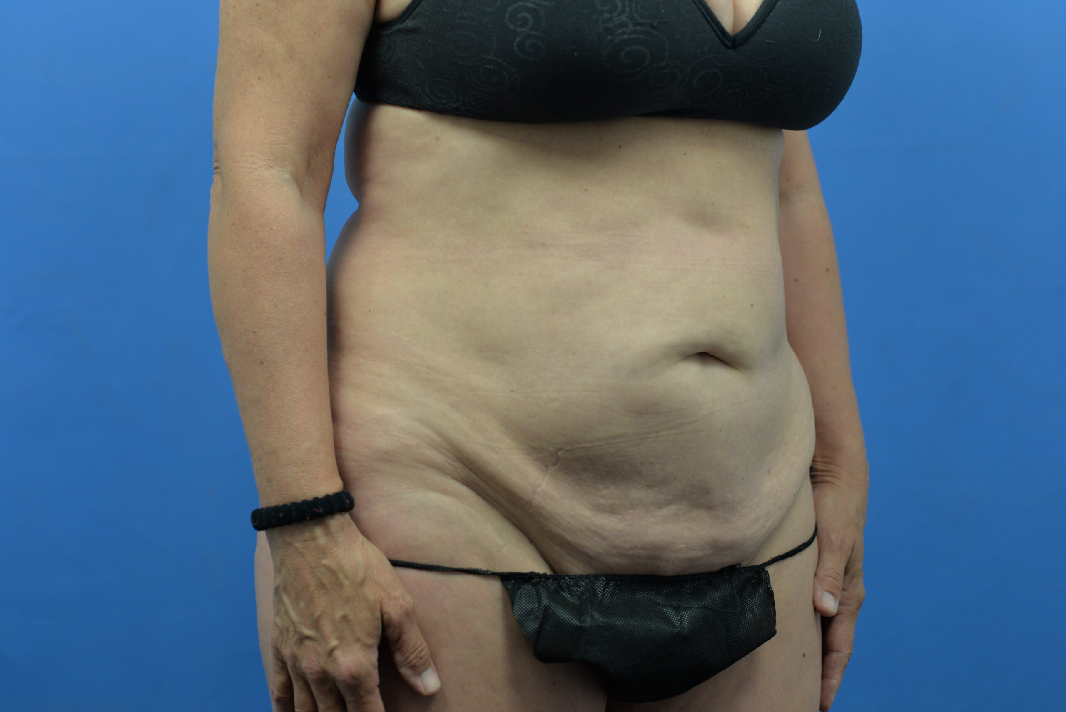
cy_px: 356
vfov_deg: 22.6
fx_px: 1777
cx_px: 533
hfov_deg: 33.4
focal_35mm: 60
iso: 500
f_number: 4
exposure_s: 1/250
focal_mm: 60
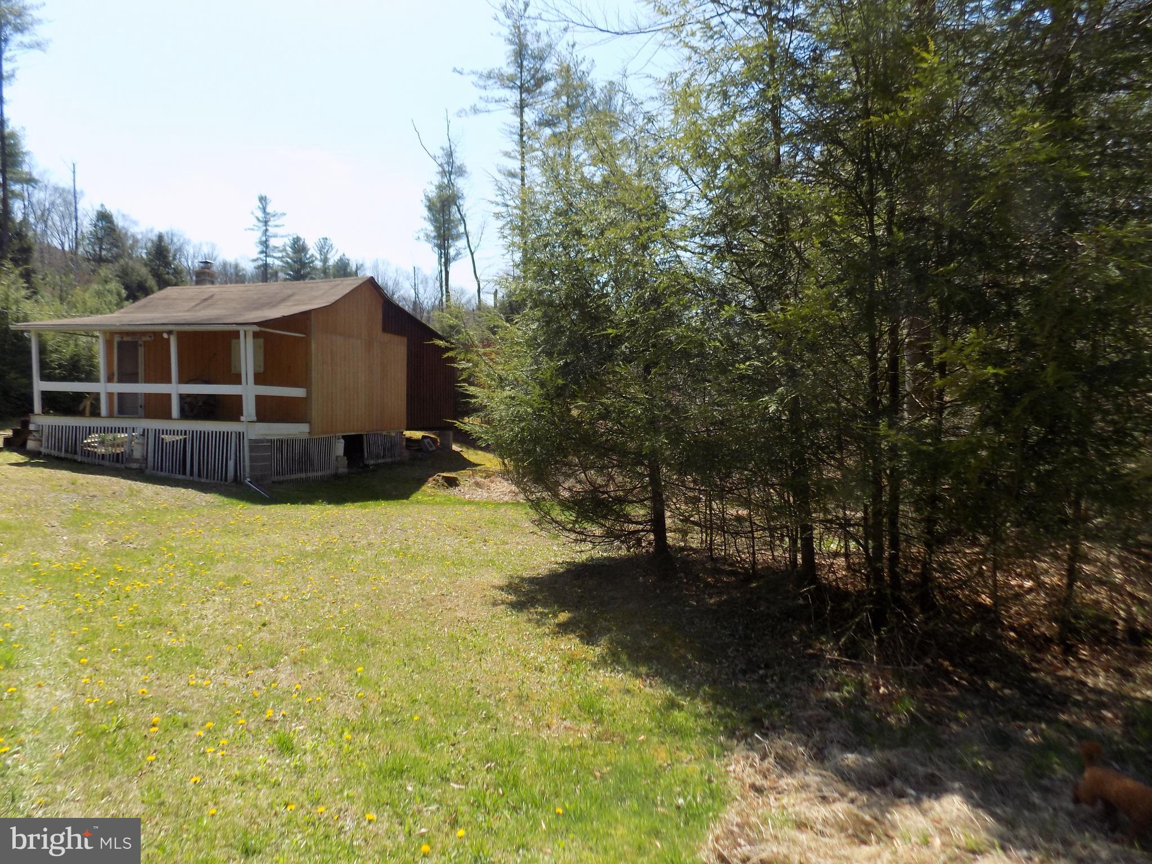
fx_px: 766
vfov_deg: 58.9
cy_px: 432
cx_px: 576
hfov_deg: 73.9
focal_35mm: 23
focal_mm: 4
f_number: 3.1
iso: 80
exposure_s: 1/640
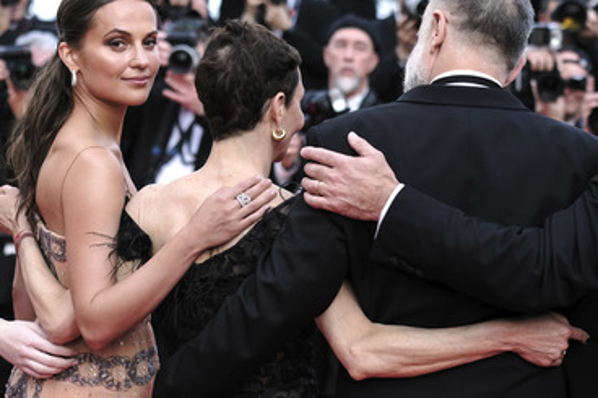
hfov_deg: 19.8
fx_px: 1710
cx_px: 314
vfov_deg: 13.3
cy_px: 193
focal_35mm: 103
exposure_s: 1/2000
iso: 1000
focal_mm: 56
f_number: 2.5
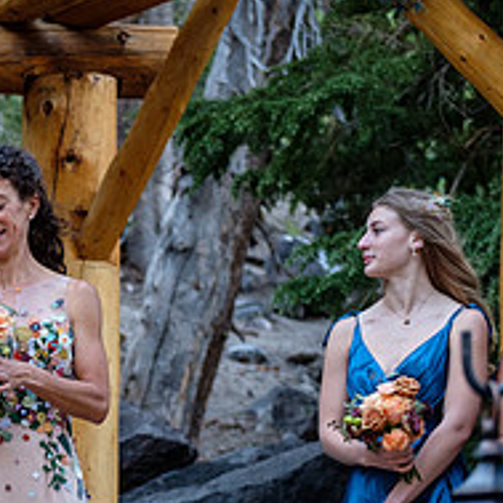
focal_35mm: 196
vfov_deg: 8.9
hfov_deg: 8.8
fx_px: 3222
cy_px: 475
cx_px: -56
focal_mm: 50
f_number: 3.2
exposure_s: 1/90
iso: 640
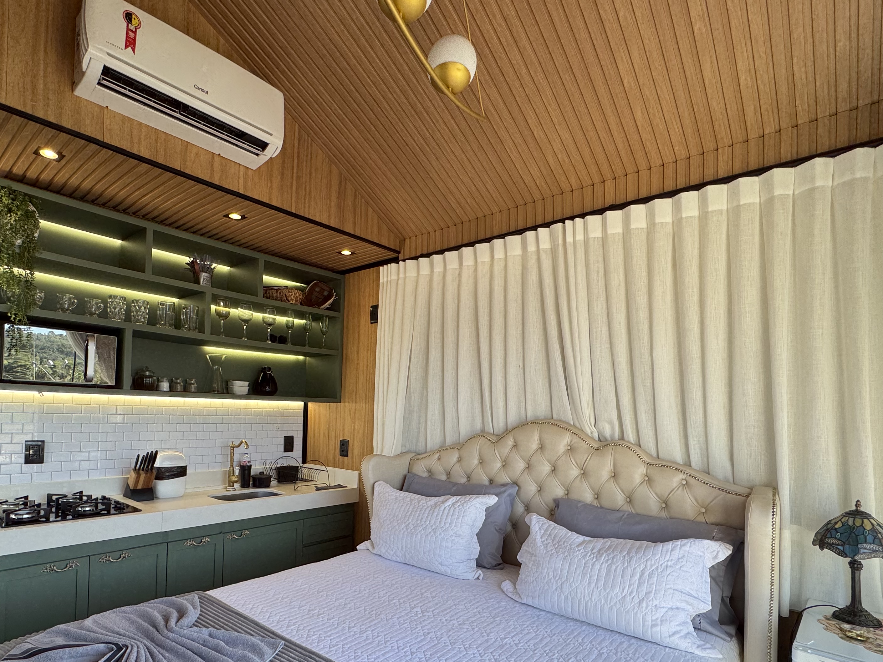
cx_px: 381
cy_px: 411
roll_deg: -1.8
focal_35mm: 20
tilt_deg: +0.1
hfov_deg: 81.3
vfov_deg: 65.1
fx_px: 510
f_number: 2.2
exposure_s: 1/120
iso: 50
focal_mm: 2.22
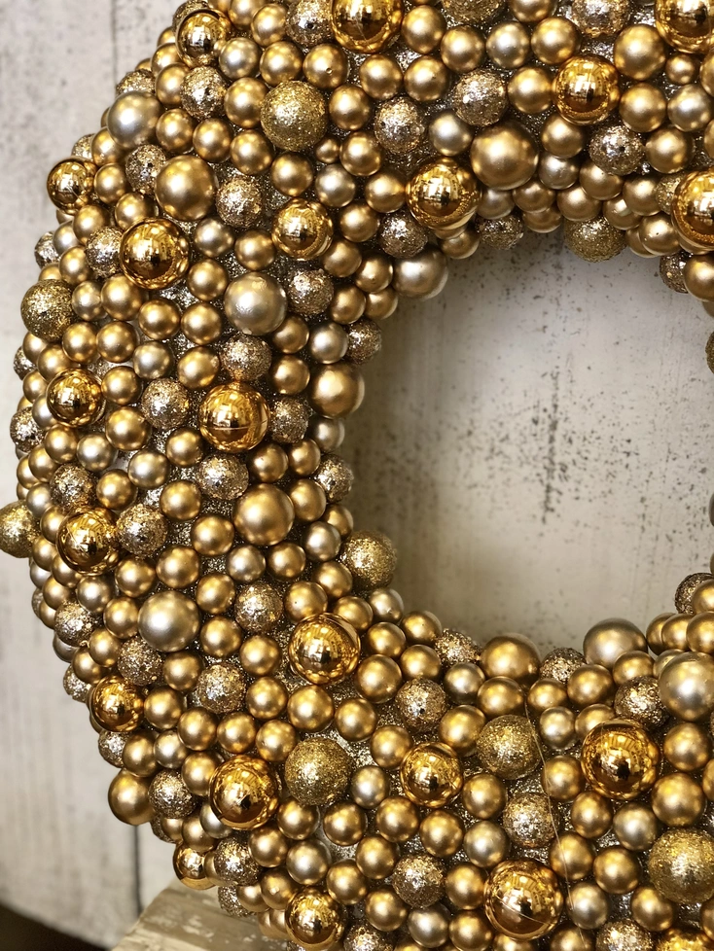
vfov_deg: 36.8
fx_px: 1429
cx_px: 357
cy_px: 476
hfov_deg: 28.0
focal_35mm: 52
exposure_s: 1/17
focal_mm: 6
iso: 160
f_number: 2.4
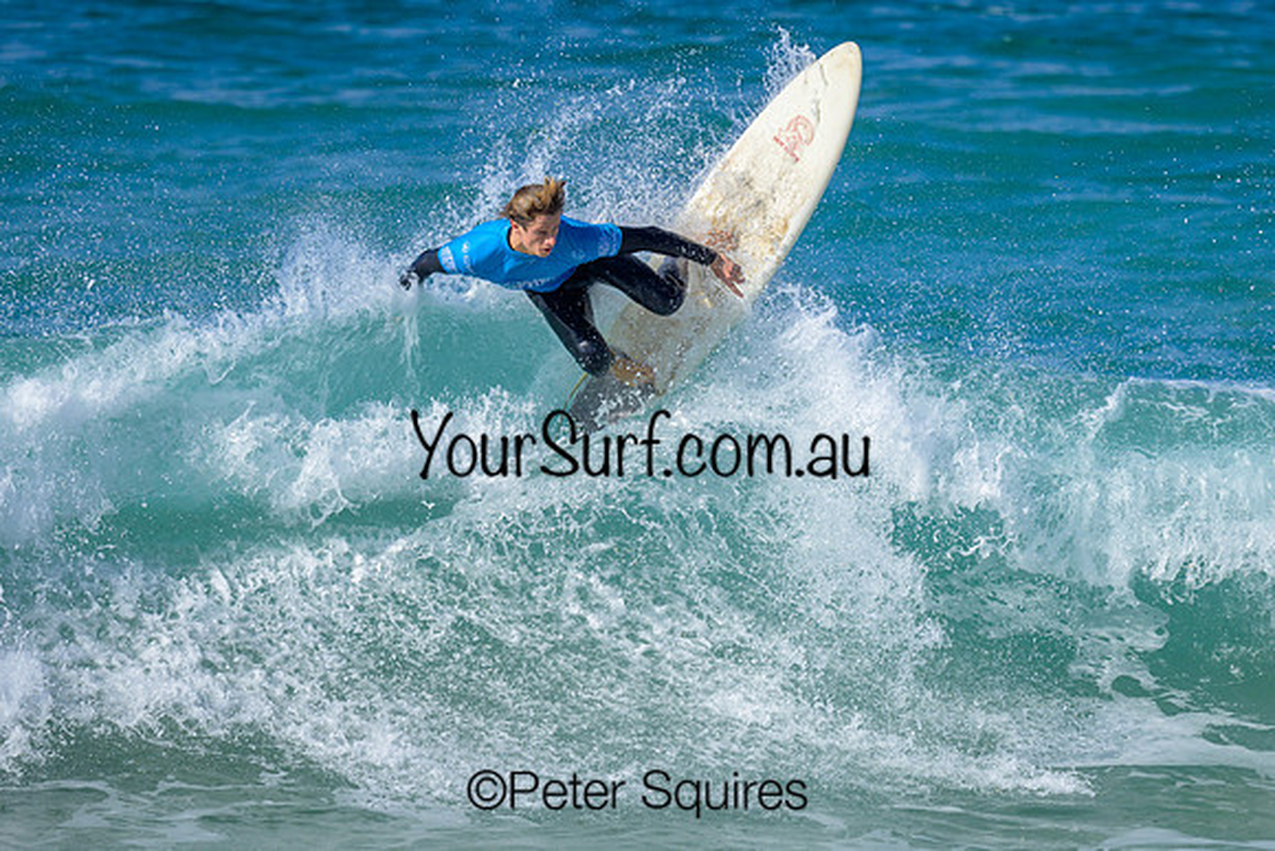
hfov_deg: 1.9
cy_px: 459
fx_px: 38909
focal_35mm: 1098
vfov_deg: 1.3
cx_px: 669
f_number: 6.3
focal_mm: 800
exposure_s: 1/2000
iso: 280
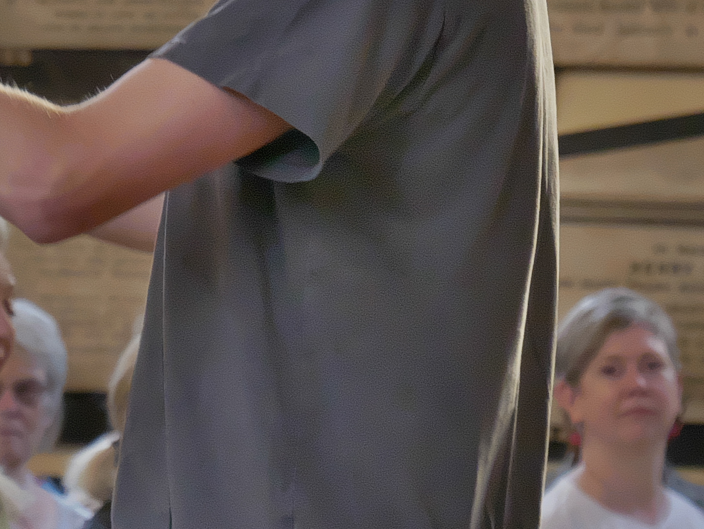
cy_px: -164
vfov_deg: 3.9
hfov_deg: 5.2
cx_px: 205
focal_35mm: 382
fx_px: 7771
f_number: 5
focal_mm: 60
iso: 2000
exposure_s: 1/80
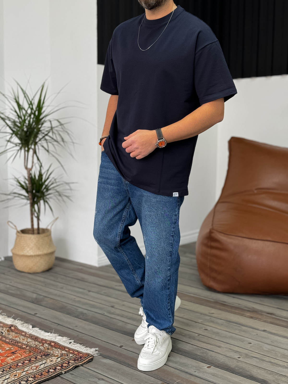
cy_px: 192
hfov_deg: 30.3
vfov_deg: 39.7
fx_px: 532
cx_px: 144
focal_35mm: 48
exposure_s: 1/50
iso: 64
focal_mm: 6.86
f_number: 1.8
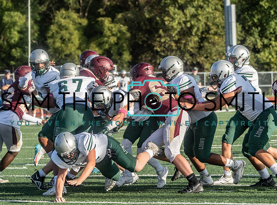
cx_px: 118
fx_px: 1759
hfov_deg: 9.0
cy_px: 106
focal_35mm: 221
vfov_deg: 6.7
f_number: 7.1
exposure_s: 1/1250
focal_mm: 189
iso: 640
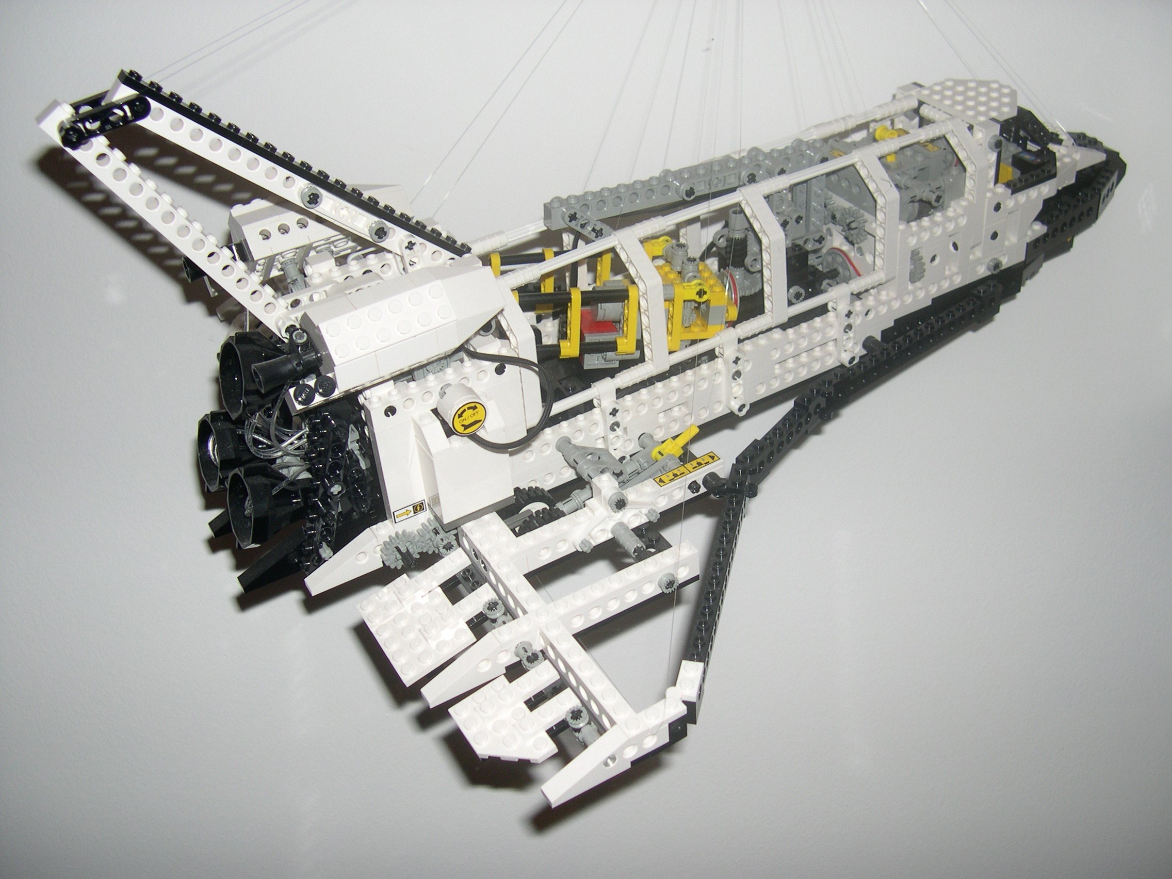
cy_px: 440
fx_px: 1287
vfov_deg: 37.7
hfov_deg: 49.0
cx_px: 586
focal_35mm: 38
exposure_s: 1/60
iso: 100
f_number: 2.8
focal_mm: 8
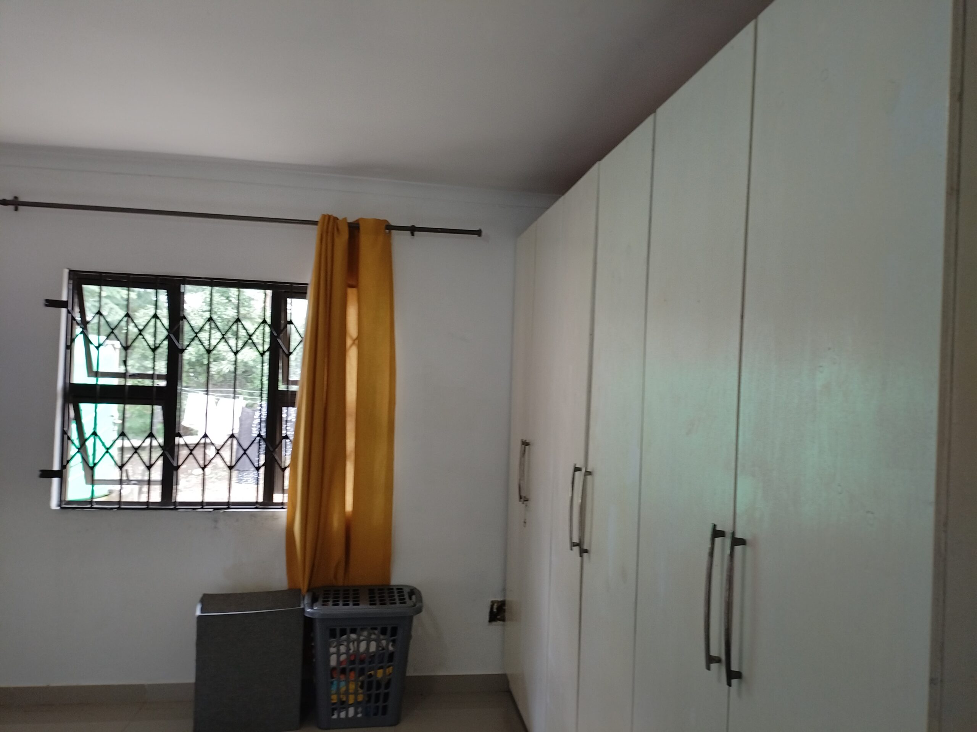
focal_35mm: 26
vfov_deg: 53.1
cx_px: 488
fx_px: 734
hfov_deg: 67.3
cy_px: 366
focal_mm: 4.25
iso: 145
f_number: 1.8
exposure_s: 1/20
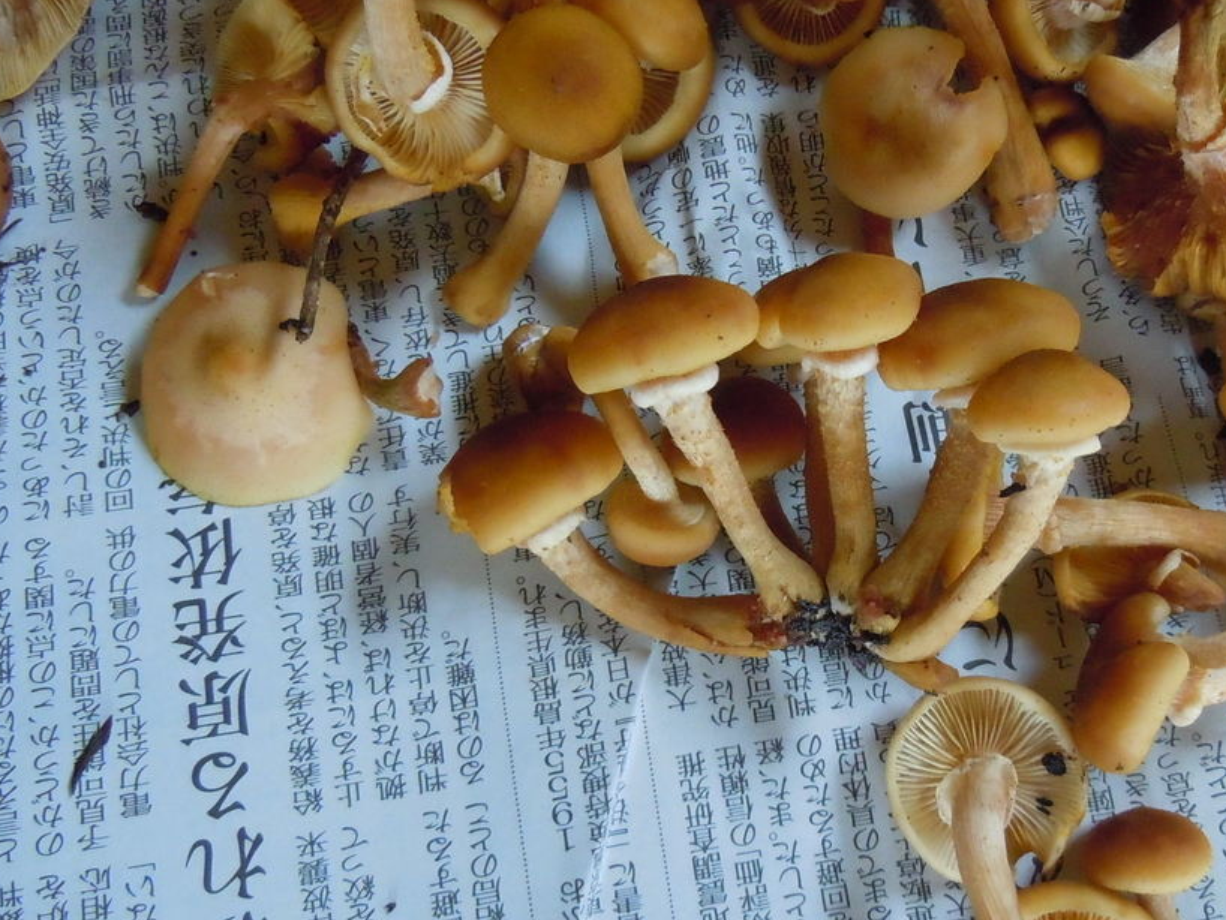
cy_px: 432
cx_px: 731
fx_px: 1559
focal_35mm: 44
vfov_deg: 32.9
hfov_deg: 42.7
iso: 800
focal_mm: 5.4
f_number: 3.5
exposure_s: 1/125
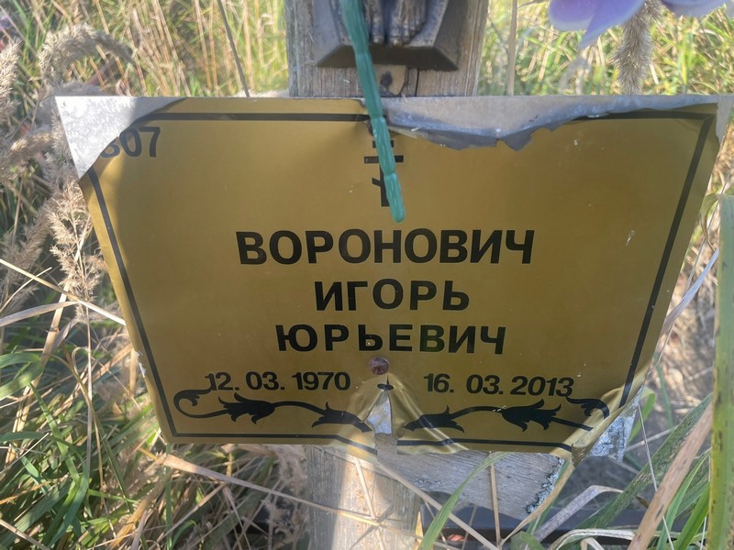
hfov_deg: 67.3
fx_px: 551
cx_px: 367
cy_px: 275
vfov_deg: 53.1
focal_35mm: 26
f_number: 1.6
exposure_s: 1/287
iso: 32
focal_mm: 4.2
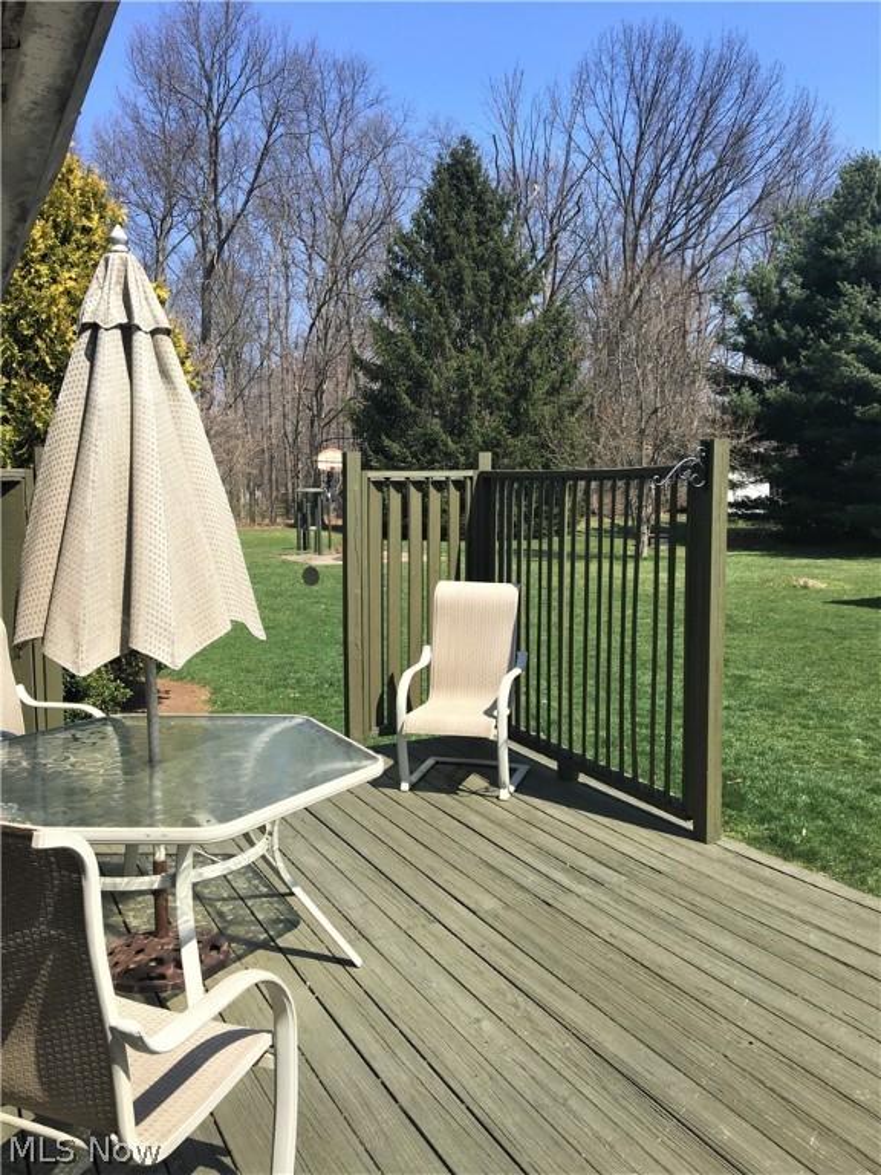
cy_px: 588
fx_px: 984
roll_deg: +1.2
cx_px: 440
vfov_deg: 61.7
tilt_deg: -5.1
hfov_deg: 48.2
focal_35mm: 29
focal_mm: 4.15
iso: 25
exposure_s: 1/1326
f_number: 2.2
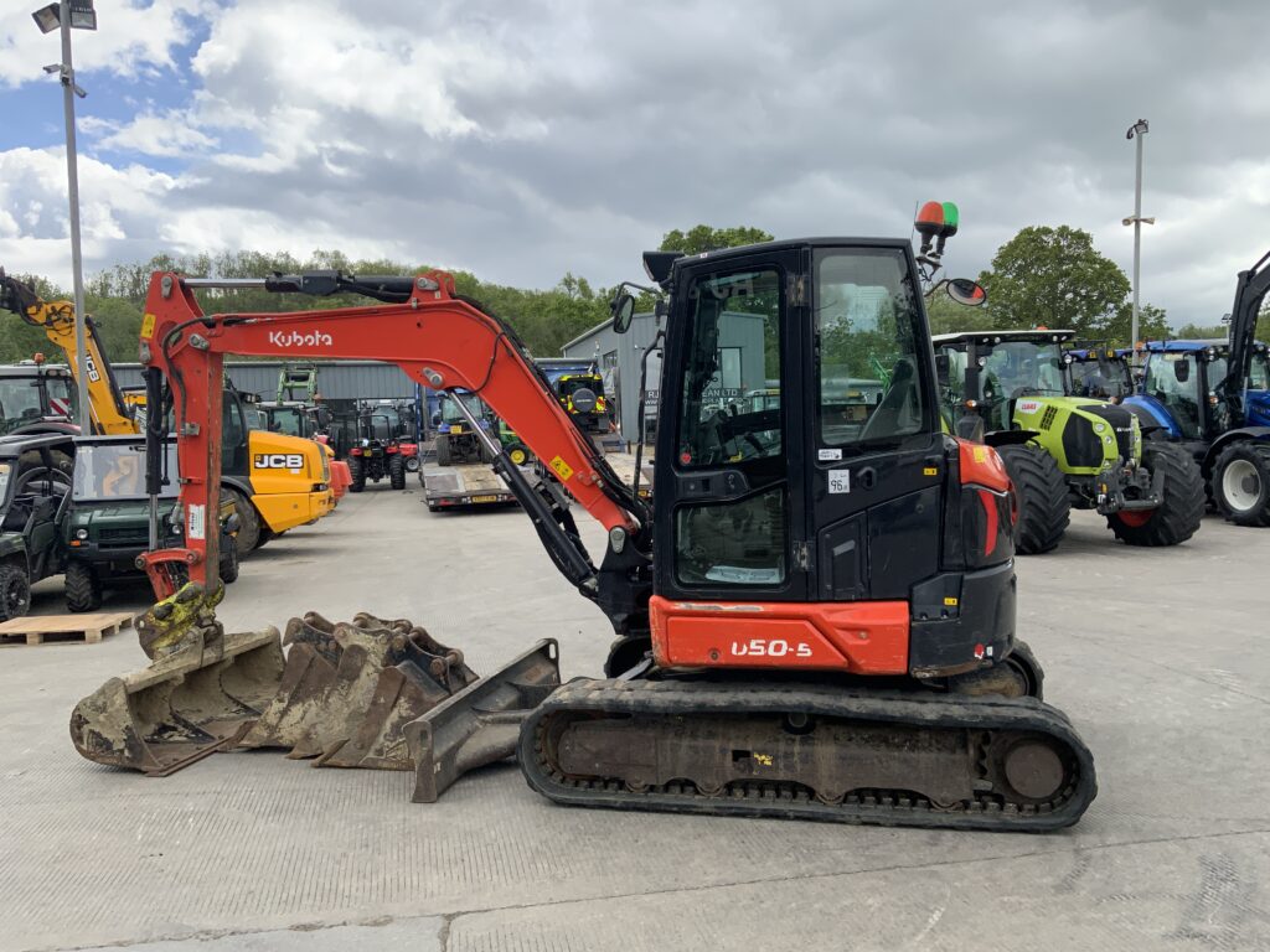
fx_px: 1064
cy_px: 476
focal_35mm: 29
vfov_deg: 48.2
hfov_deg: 61.7
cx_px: 635
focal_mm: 3
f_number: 1.8
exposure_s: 1/869
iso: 16
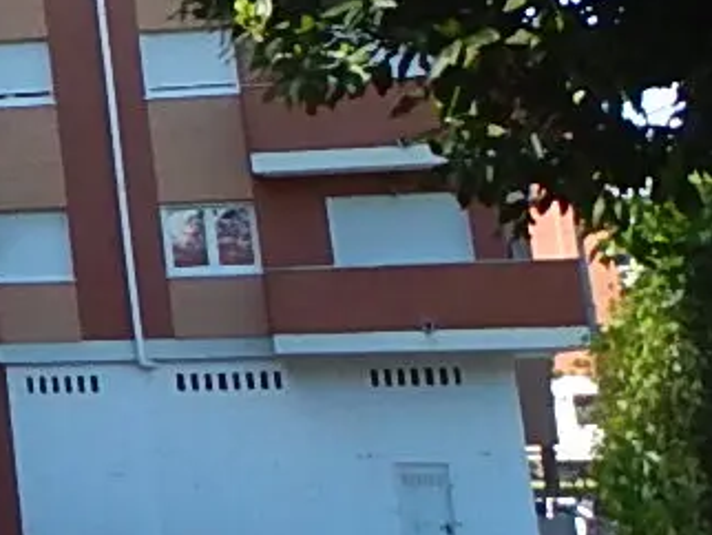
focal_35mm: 139
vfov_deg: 10.2
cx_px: -984
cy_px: -365
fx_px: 2861
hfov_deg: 11.7
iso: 125
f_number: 3.9
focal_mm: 5
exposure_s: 1/200
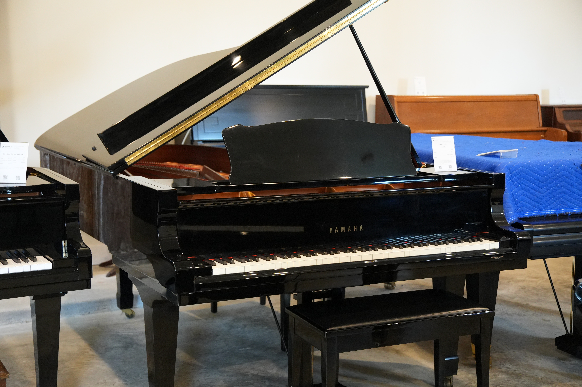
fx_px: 824
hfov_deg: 38.9
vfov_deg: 26.5
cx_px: 291
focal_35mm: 51
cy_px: 194
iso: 3200
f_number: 2.8
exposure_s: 1/160
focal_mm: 34
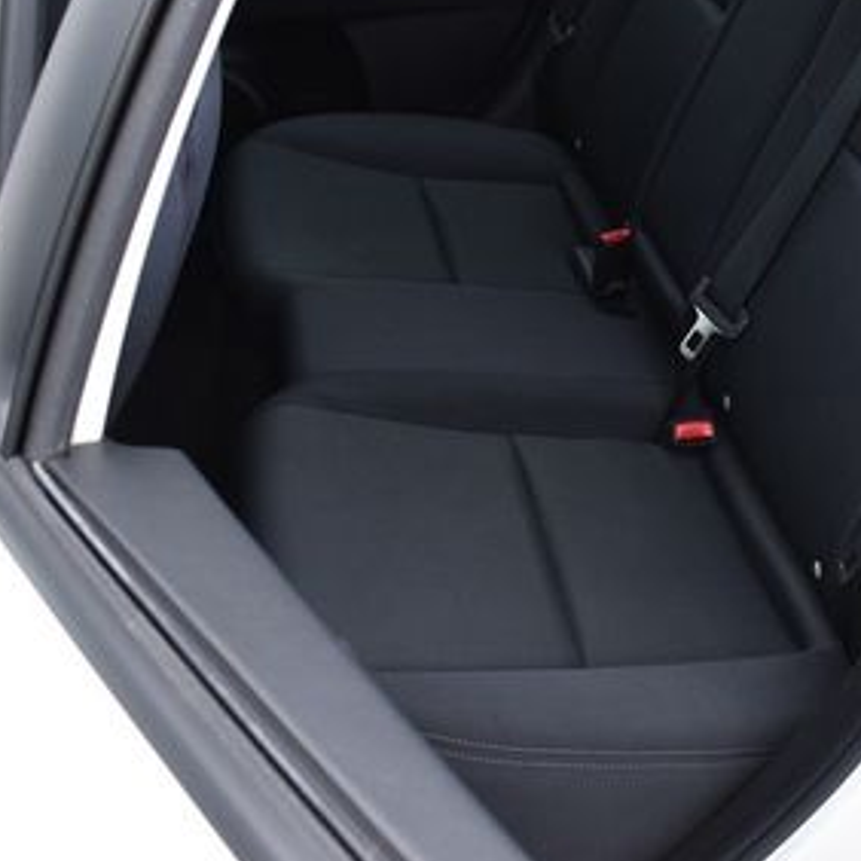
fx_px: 1463
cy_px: 267
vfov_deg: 32.4
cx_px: 718
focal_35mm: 52
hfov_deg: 31.7
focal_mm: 18
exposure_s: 1/250
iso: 250
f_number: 5.6
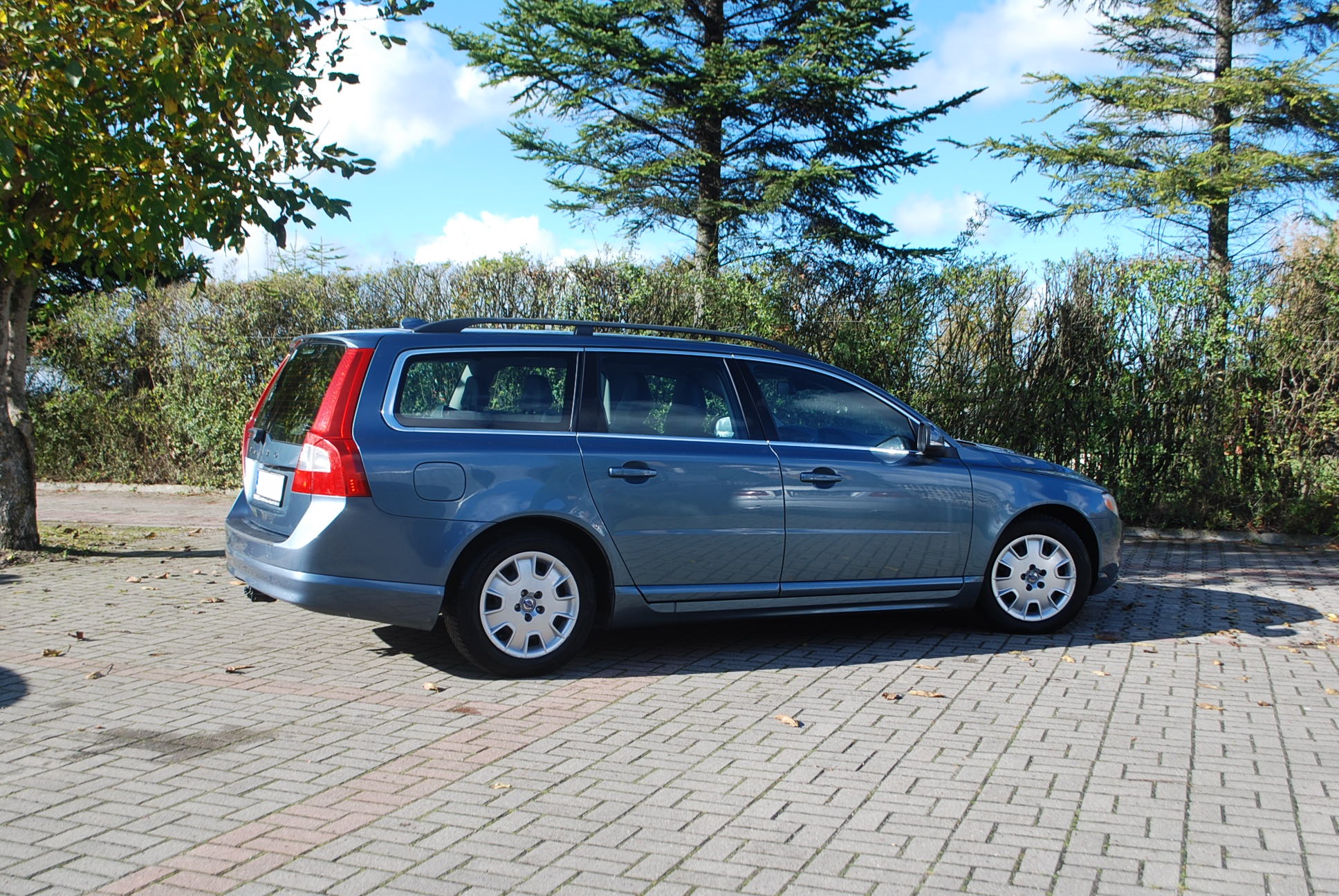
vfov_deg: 37.0
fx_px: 1341
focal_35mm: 36
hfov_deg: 53.1
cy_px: 448
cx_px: 670
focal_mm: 24
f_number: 6.3
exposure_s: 1/160
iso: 100
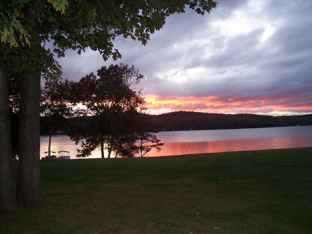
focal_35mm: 34
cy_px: 117
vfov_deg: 41.8
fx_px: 306
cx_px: 156
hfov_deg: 54.0
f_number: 2.7
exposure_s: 1/60
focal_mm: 5.6
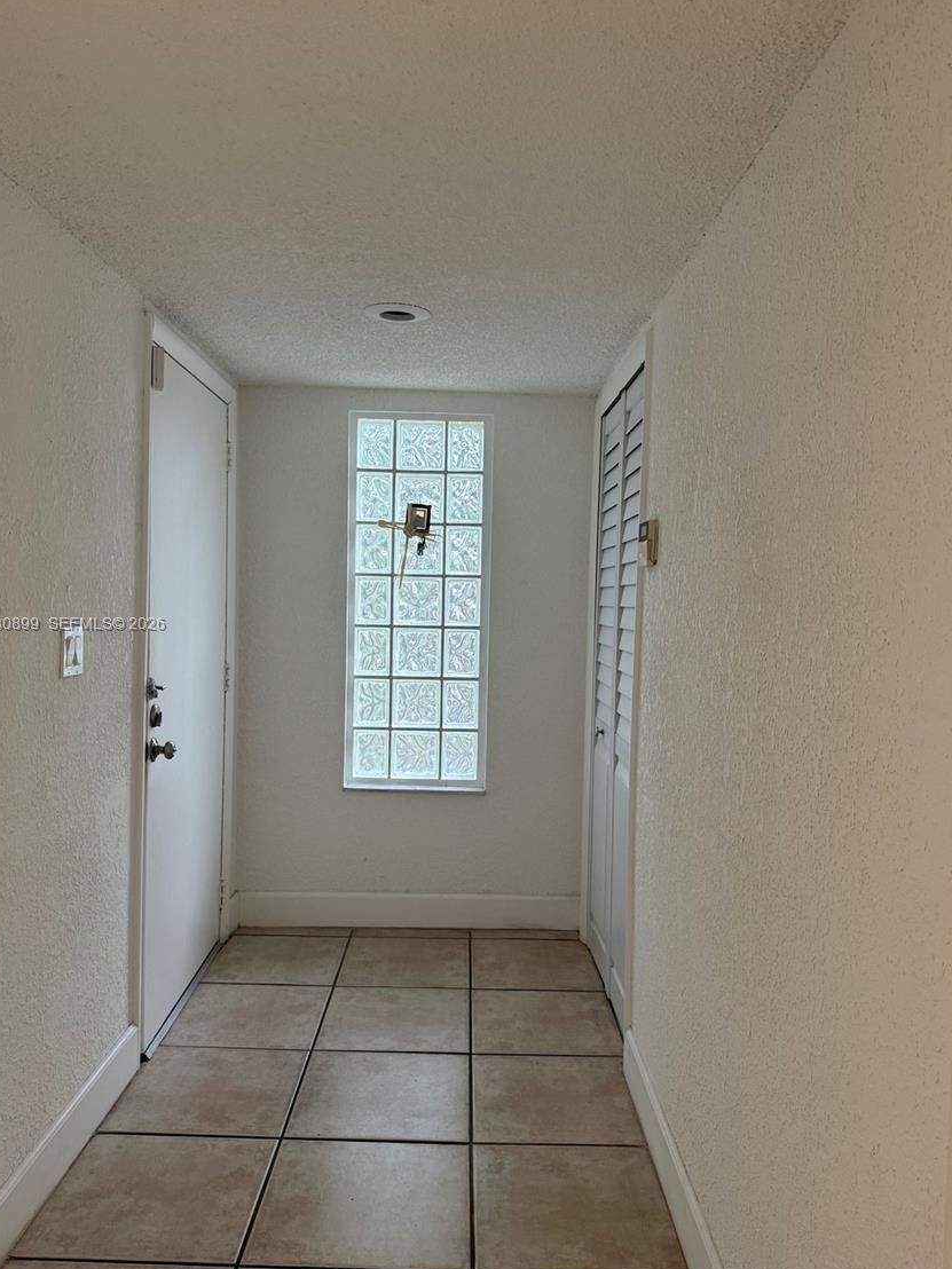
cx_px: 469
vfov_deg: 67.3
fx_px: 953
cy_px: 625
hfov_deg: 53.1
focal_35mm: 26
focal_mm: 6.76
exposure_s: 1/60
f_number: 1.78
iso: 250
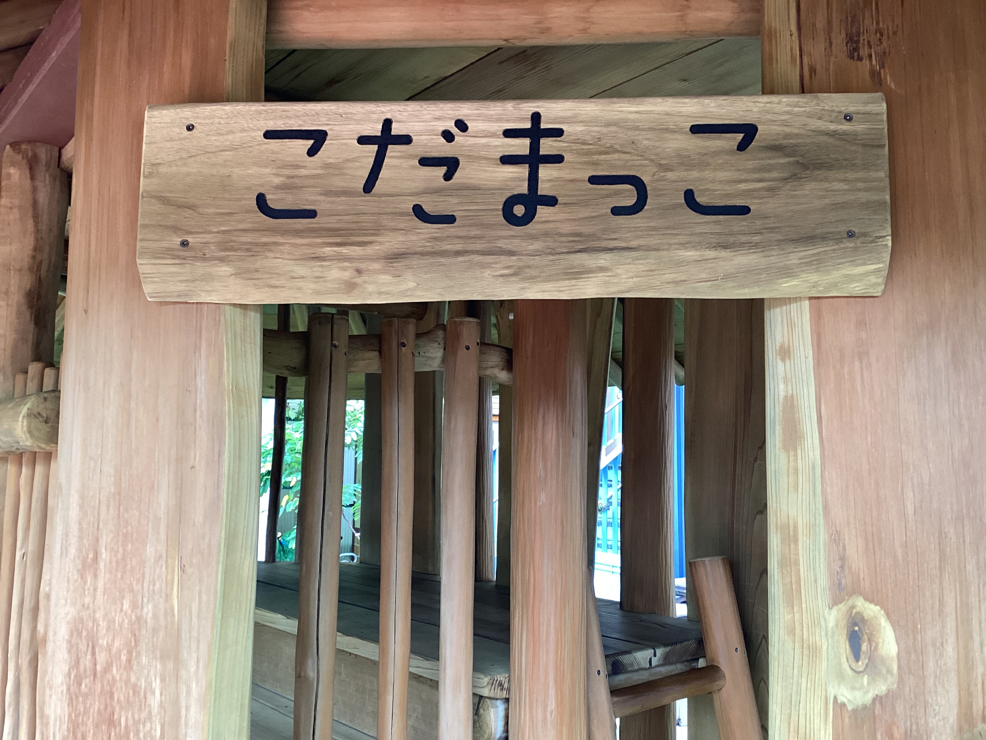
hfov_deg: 58.4
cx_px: 493
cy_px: 370
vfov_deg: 45.4
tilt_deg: +4.8
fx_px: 883
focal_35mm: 31
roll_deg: +0.3
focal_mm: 3.3
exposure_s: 1/60
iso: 125
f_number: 2.4
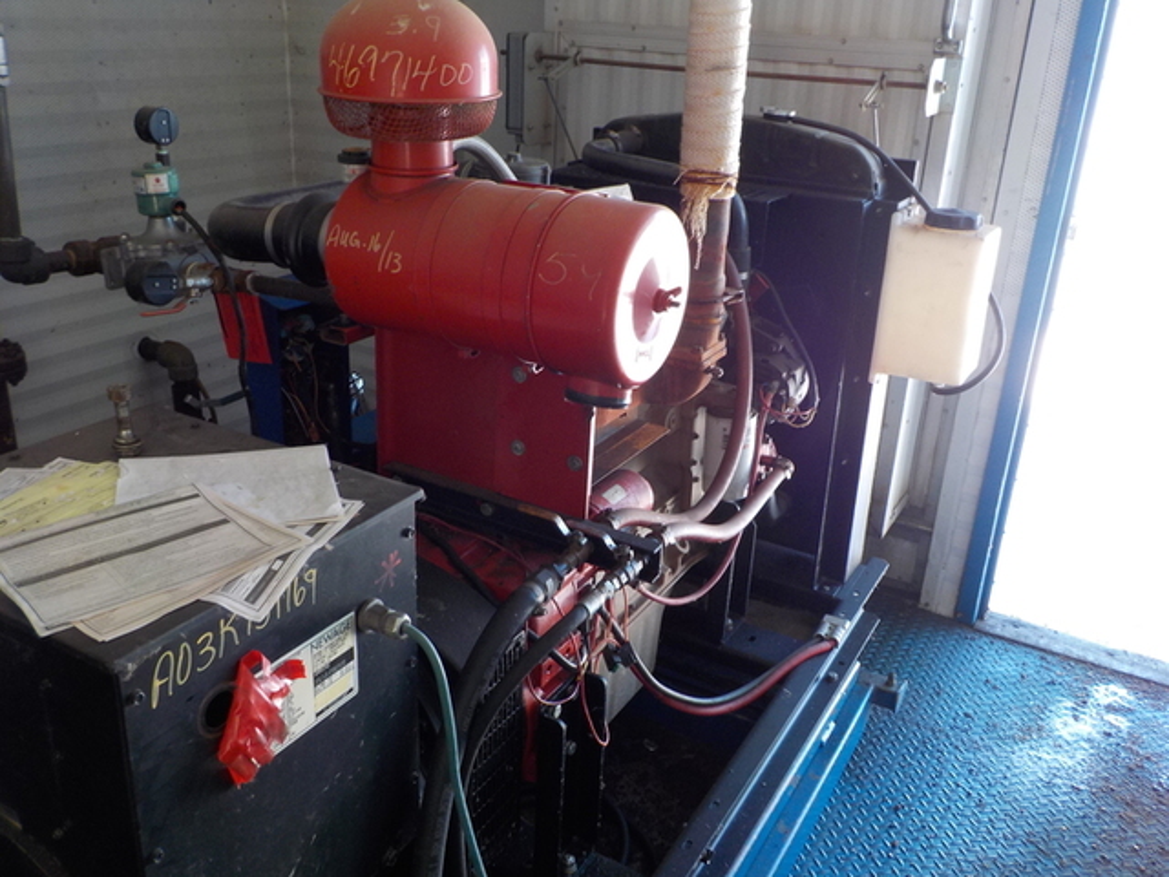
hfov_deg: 60.0
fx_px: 1013
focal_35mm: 30
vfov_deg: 46.8
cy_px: 438
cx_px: 584
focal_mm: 4.1
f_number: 3.3
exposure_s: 1/40
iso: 125
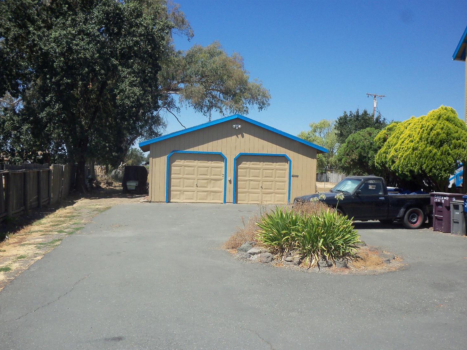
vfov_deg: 40.7
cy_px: 180
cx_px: 232
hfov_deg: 52.6
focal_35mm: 35
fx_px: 472
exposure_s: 1/160
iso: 80
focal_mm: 5.7
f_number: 8.8
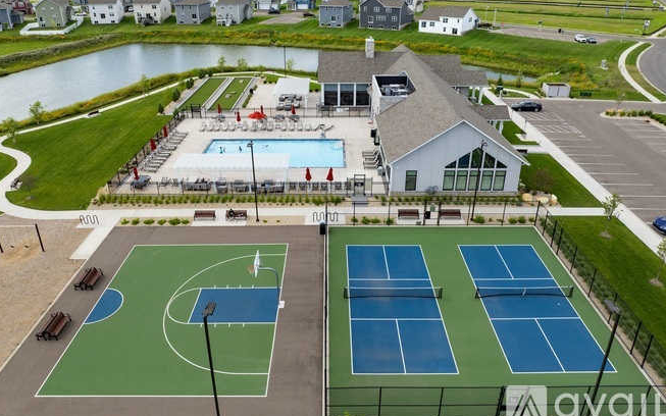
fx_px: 472
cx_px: 330
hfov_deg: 70.4
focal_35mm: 26
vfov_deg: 47.4
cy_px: 171
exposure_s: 1/1250
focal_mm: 12.29
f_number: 2.8
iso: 140
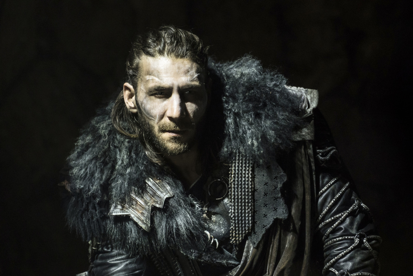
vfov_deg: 6.9
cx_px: 206
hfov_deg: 10.3
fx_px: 2296
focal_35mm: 200
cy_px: 138
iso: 8000
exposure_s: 1/200
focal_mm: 200
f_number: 5.6
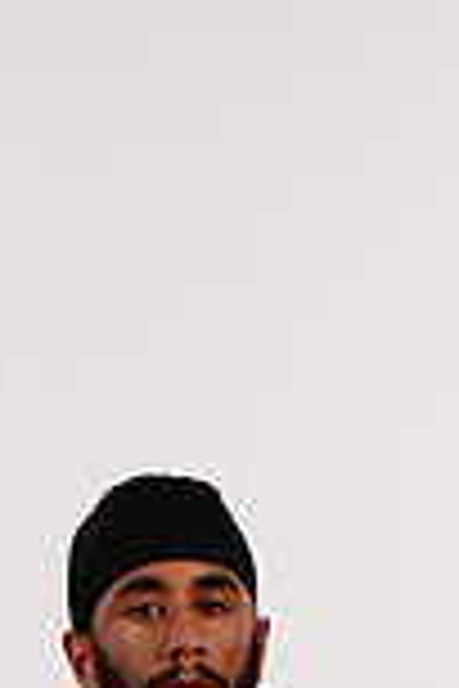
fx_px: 8127
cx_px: 47
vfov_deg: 4.8
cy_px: 1120
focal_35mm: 425
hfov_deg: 3.2
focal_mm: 112
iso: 200
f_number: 9
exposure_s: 1/500
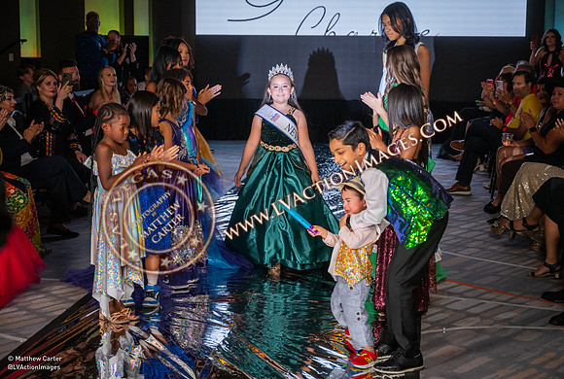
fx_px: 980
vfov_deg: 21.9
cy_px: 184
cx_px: 294
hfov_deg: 32.1
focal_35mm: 62
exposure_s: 1/400
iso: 1250
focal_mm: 60
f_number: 4
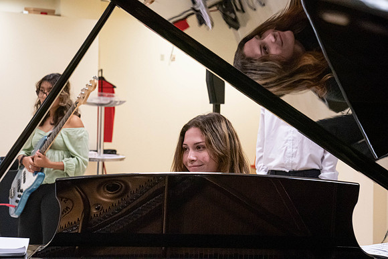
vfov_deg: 19.5
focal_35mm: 70
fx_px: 755
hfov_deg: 28.8
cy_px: 130
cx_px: 194
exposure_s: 1/250
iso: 10000
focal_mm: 70
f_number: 7.1
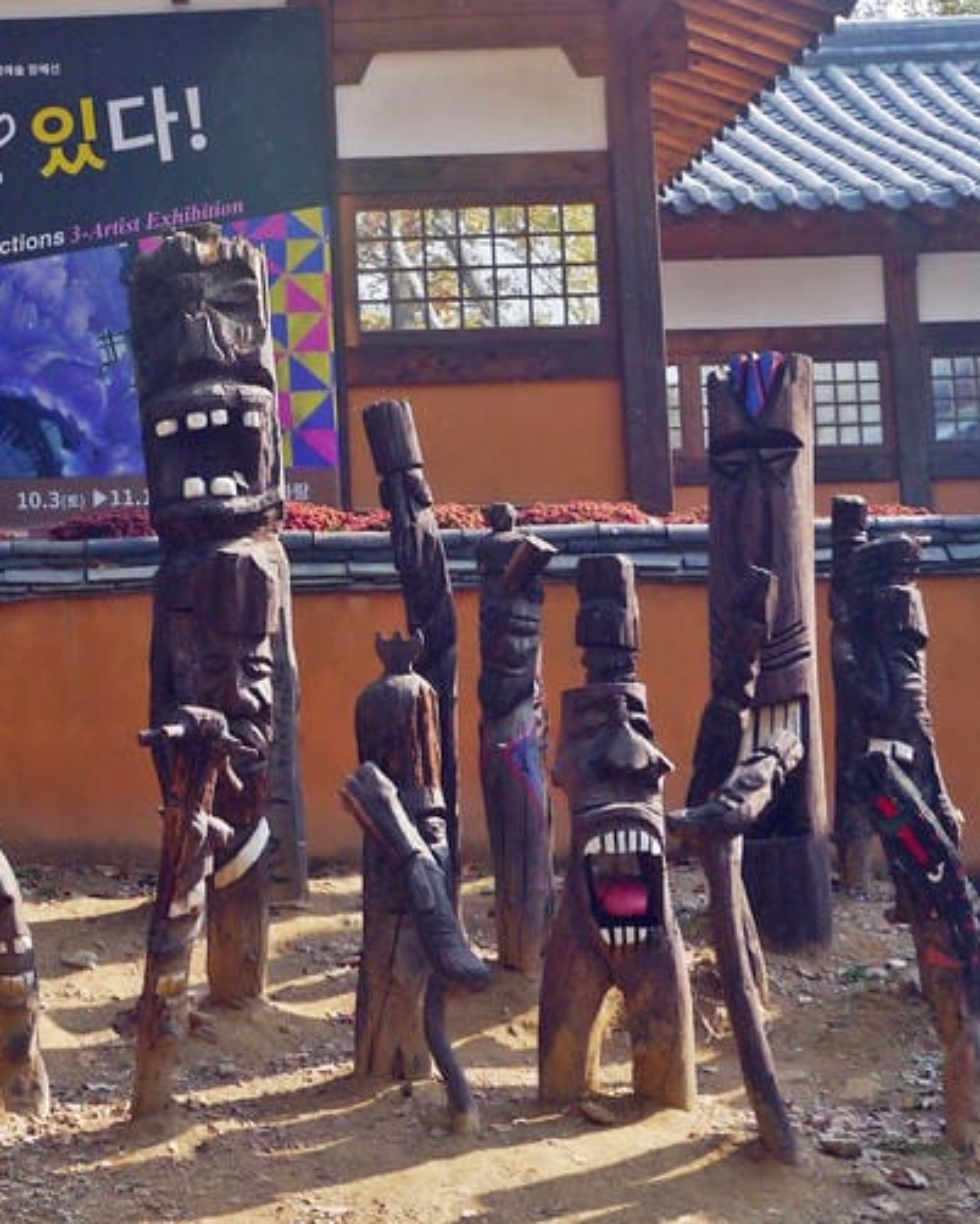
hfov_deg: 21.1
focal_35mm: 70
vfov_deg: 27.0
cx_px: 2
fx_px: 2536
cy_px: 412
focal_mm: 15
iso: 160
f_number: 6.3
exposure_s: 1/320
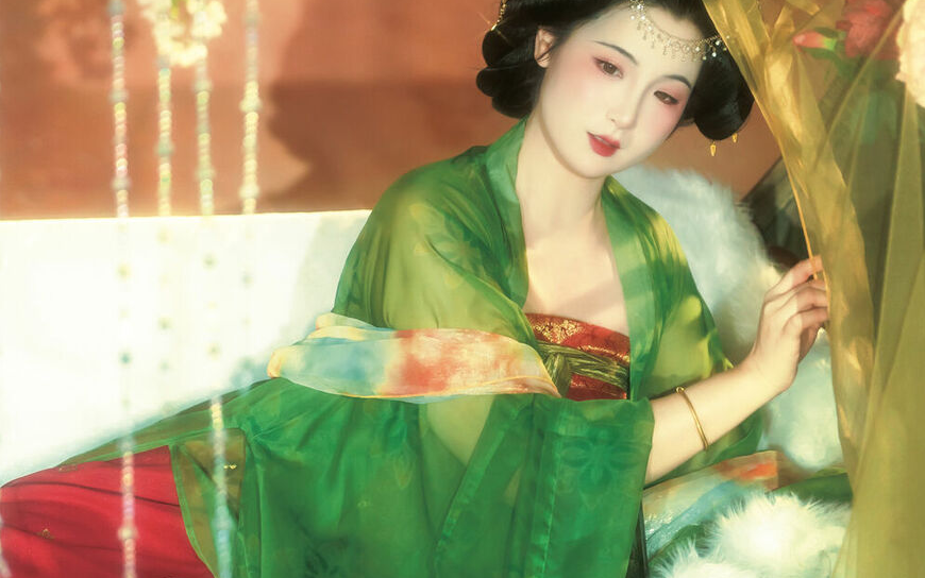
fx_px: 6001
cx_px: 387
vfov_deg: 5.5
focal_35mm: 238
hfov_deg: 8.8
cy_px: 296
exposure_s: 1/200
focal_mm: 129
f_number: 2.8
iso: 640
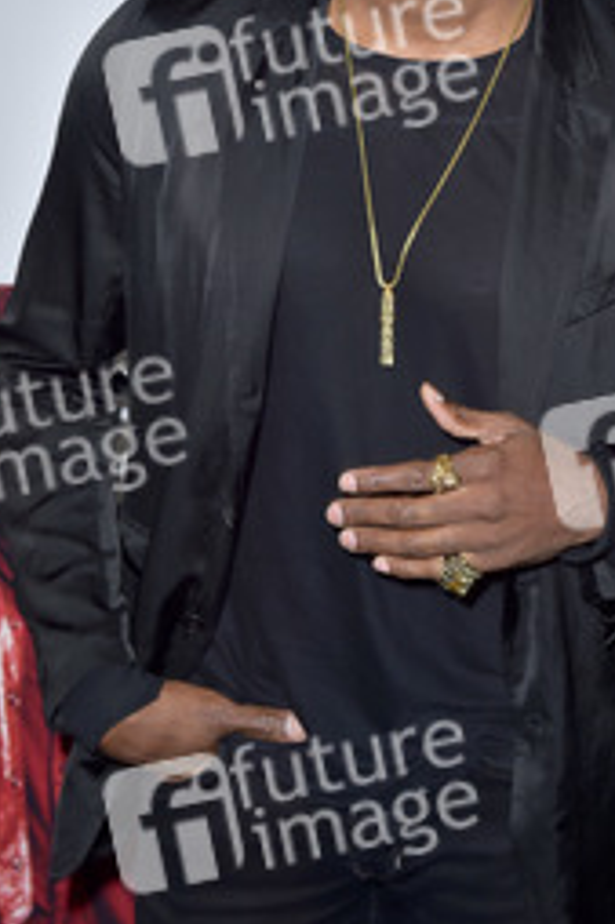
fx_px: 2104
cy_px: 262
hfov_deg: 16.6
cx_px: 398
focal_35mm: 82
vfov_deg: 24.6
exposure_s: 1/200
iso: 400
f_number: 5.6
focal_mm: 52
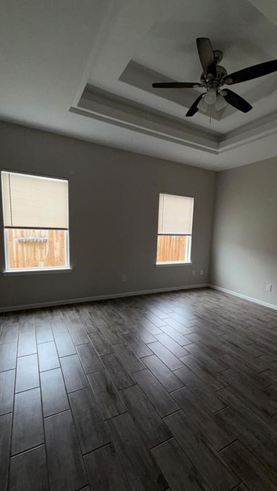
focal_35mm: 17
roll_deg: -3.0
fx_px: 222
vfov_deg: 95.8
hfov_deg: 63.7
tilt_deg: -8.3
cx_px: 157
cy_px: 262
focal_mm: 2.22
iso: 32
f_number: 2.2
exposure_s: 1/121
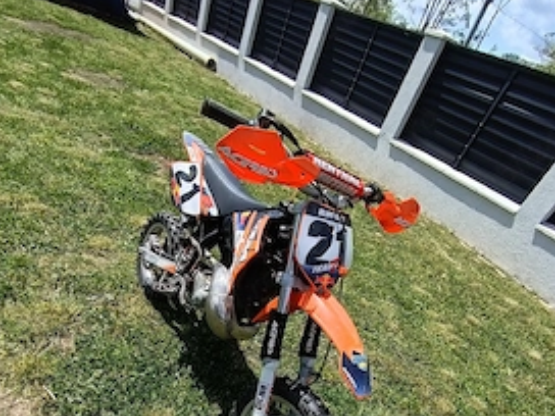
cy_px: 343
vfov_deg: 50.9
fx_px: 401
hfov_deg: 69.3
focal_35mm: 25
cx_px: 253
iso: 102
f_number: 2.2
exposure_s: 1/1111
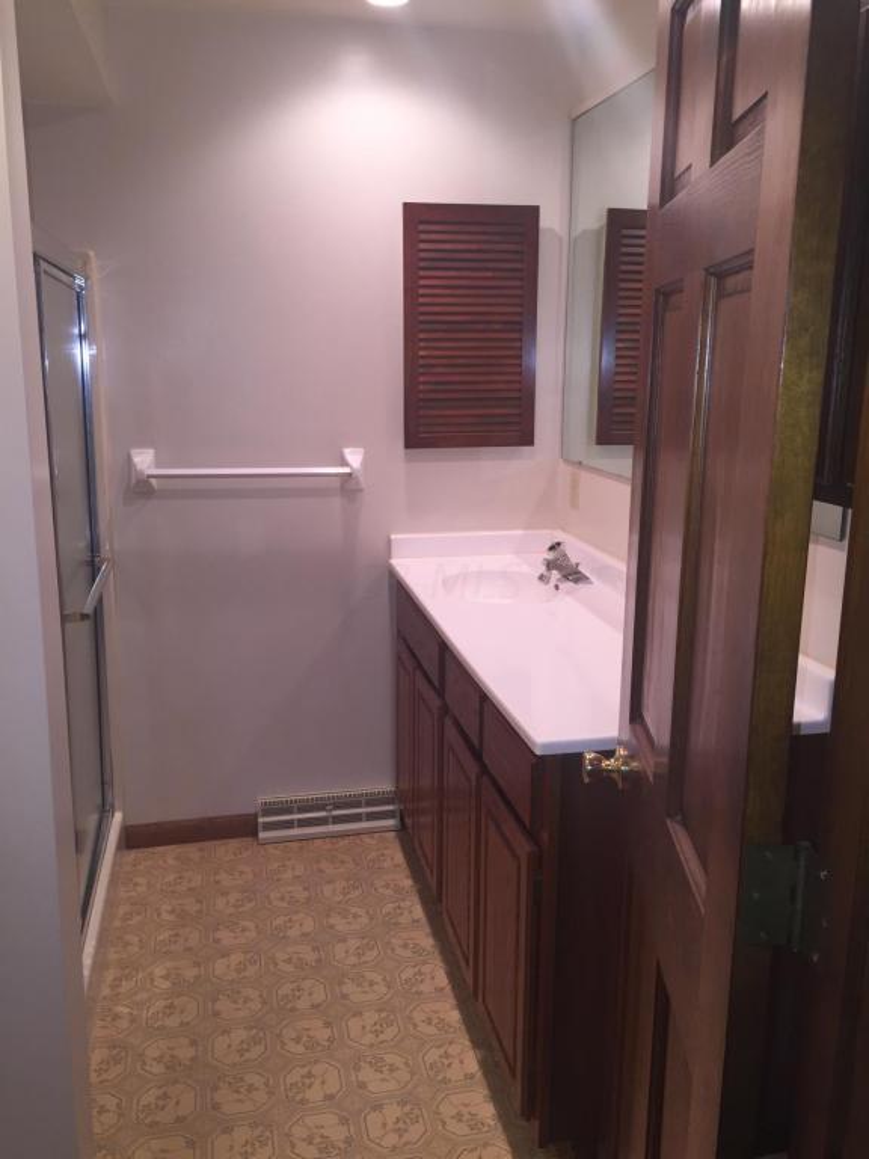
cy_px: 580
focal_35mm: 29
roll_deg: -0.5
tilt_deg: -11.2
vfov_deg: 61.7
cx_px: 434
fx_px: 971
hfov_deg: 48.2
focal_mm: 4.15
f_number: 2.2
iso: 64
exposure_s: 1/30
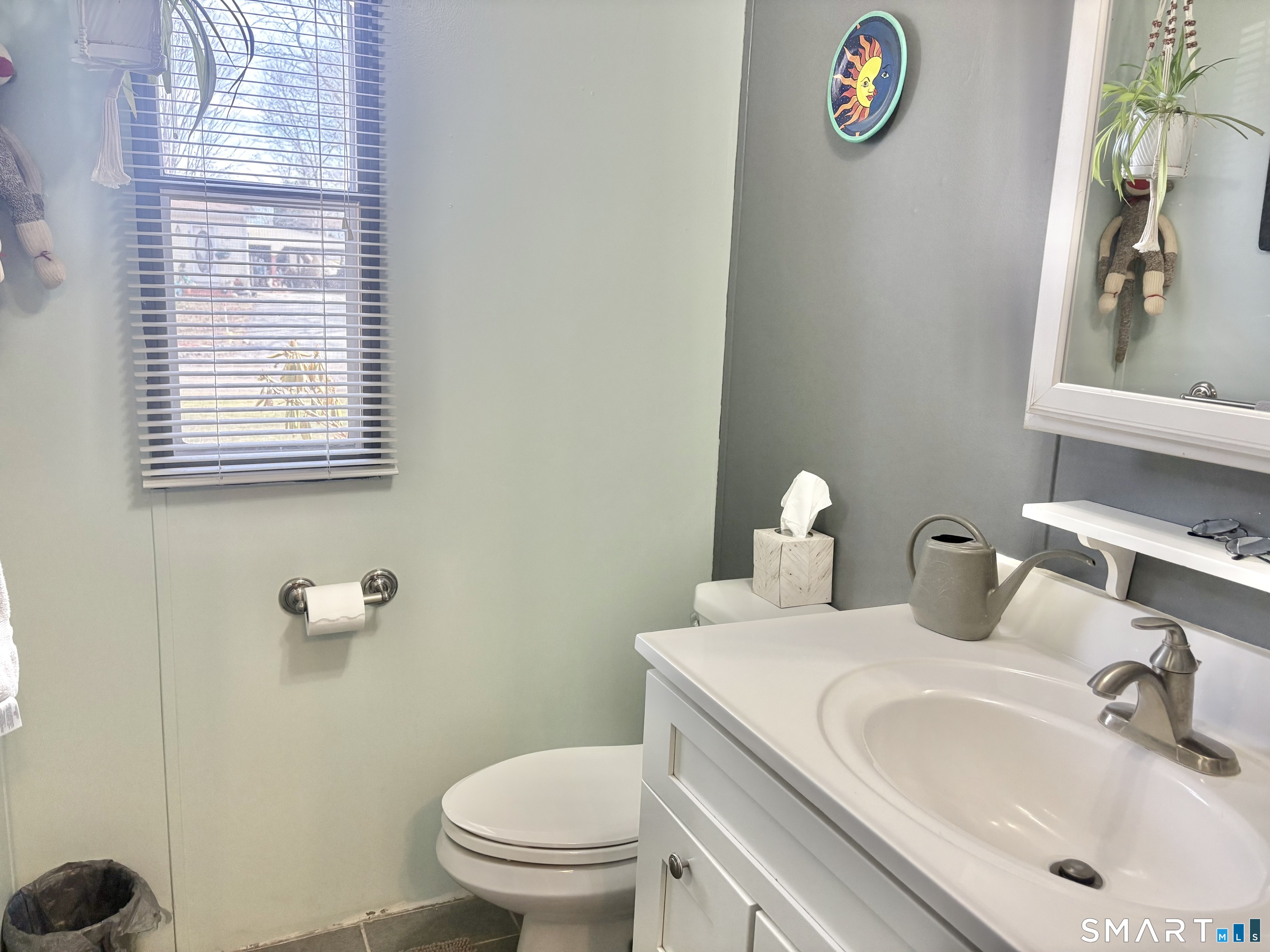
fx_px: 954
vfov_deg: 53.1
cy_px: 476
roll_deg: -1.5
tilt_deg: -11.1
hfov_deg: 67.3
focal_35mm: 26
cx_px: 635
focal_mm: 5.96
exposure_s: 1/120
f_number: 1.6
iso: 160
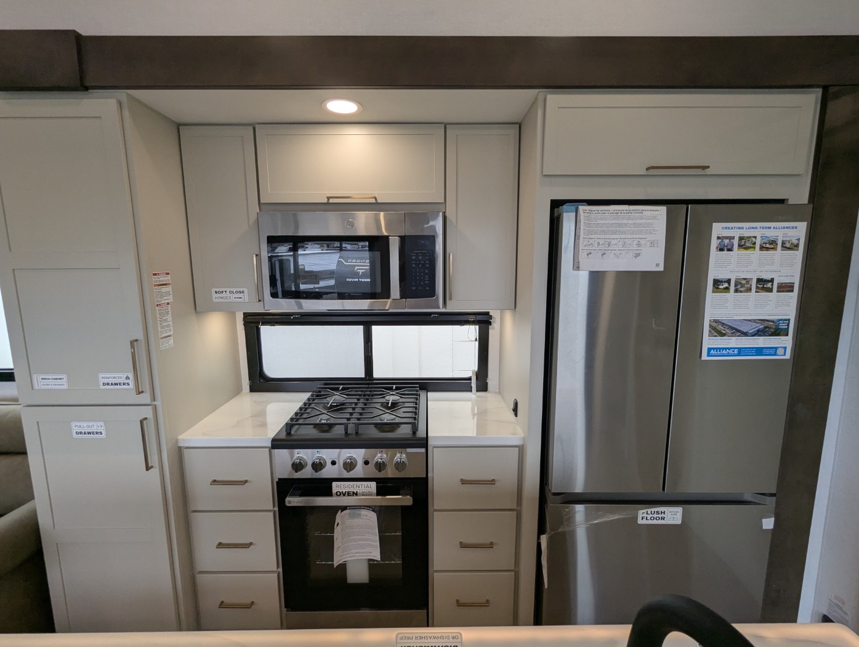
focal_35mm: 16
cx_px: 430
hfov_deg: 94.4
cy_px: 324
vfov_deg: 78.2
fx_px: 398
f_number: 2.2
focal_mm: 2.35
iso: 68
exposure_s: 1/159
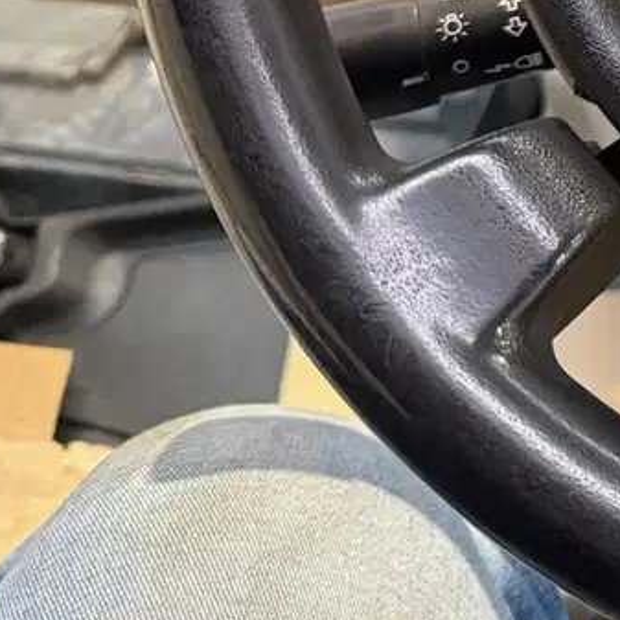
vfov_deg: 16.9
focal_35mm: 95
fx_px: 1925
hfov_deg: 15.6
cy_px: -259
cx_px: 1132
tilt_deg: -43.8
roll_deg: -1.7
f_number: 1.78
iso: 500
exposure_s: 1/60
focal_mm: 6.76
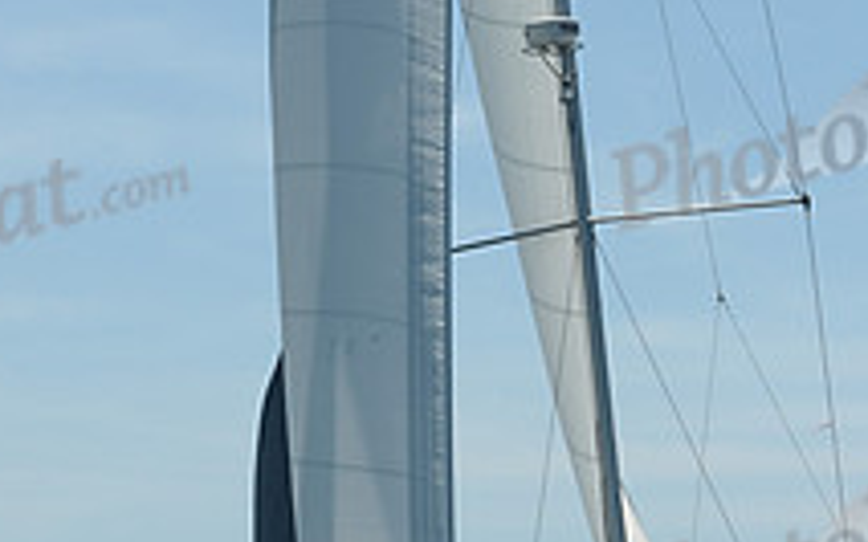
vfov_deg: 6.7
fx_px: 4588
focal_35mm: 194
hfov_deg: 10.8
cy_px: -29
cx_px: 401
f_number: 9
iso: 320
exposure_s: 1/1000
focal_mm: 70
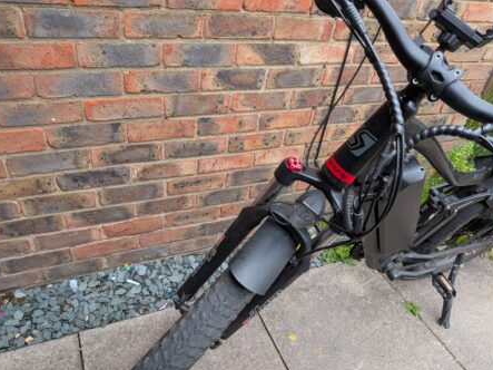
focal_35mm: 26
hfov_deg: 67.3
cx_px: 256
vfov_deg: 53.0
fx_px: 370
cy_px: 199
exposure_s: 1/100
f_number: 1.7
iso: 256
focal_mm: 4.53
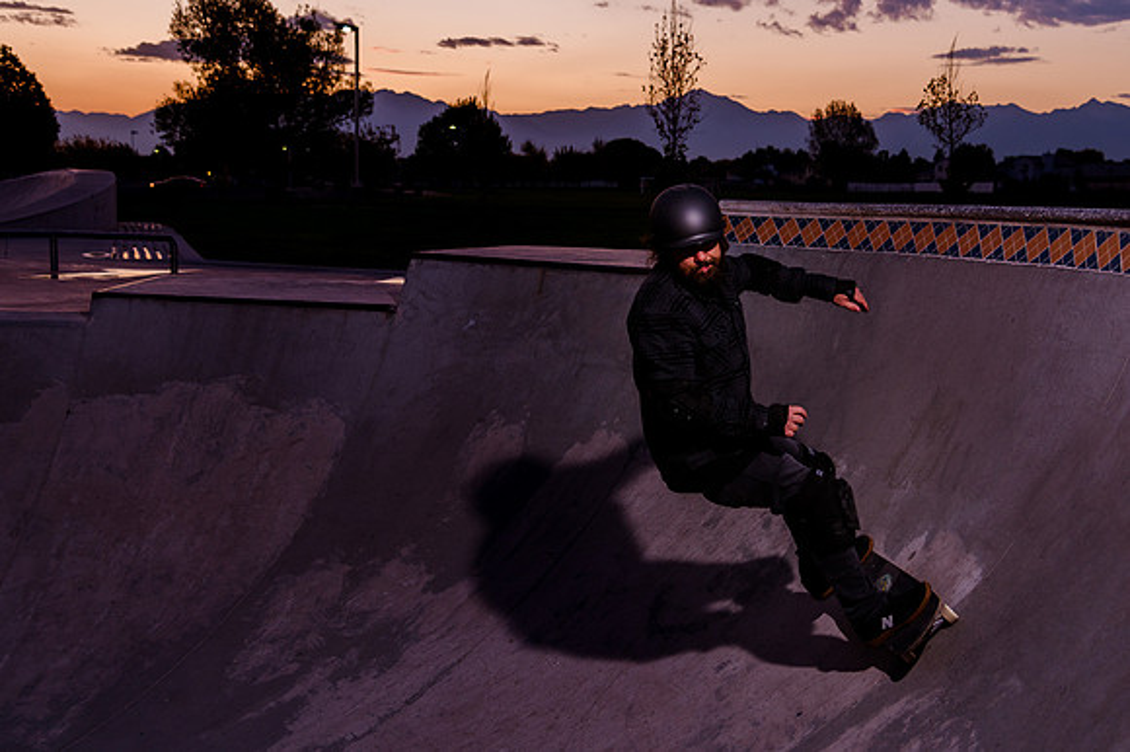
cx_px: 604
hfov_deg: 46.5
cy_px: 364
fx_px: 1315
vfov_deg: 31.9
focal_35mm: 42
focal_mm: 35
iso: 500
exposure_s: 1/160
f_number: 4
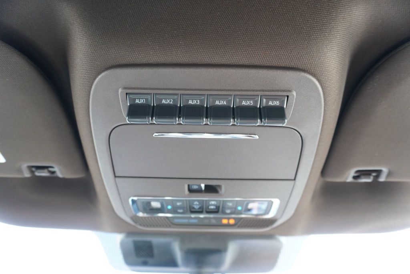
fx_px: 273
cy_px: 137
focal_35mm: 24
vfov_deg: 53.2
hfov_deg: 73.7
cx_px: 205
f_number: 4
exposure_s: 1/60
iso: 640
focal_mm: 16
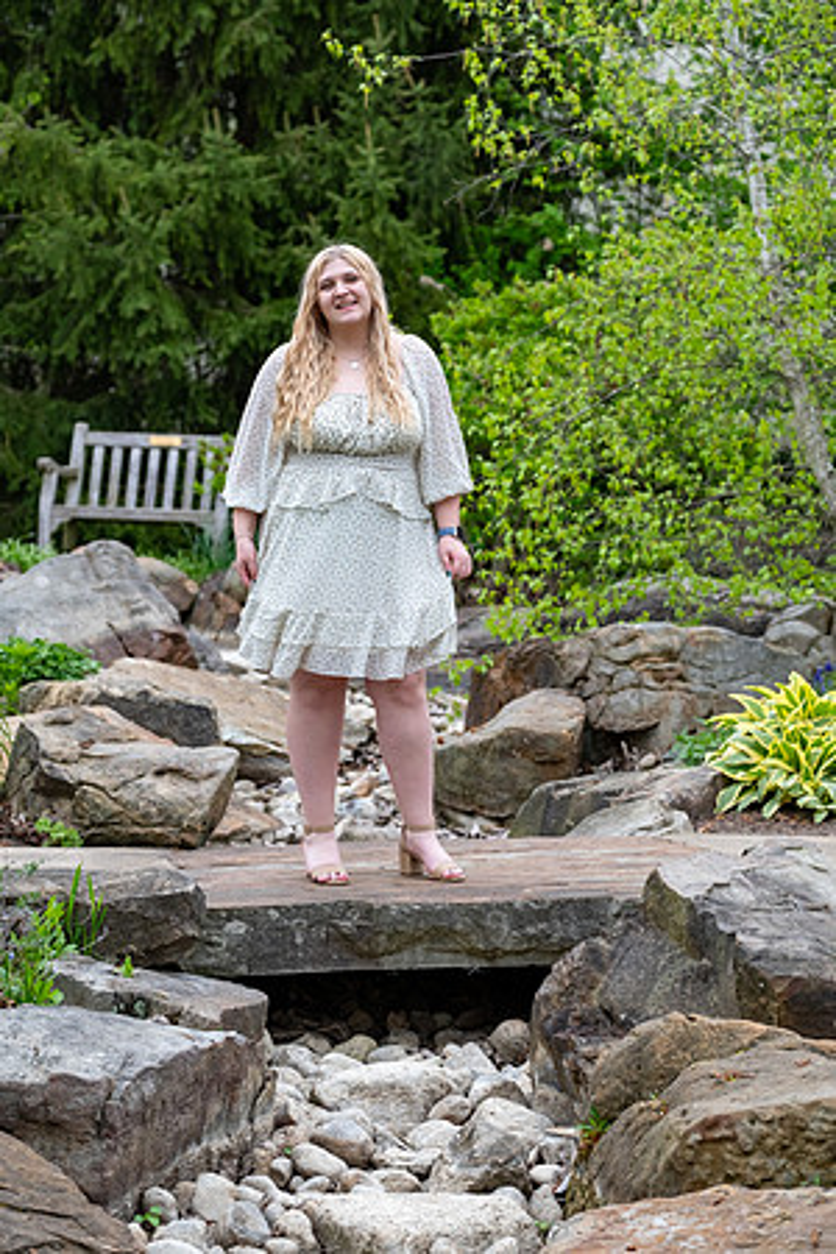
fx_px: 3727
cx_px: 418
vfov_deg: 19.1
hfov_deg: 12.8
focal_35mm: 107
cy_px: 627
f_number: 4
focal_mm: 71.5
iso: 250
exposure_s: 1/400
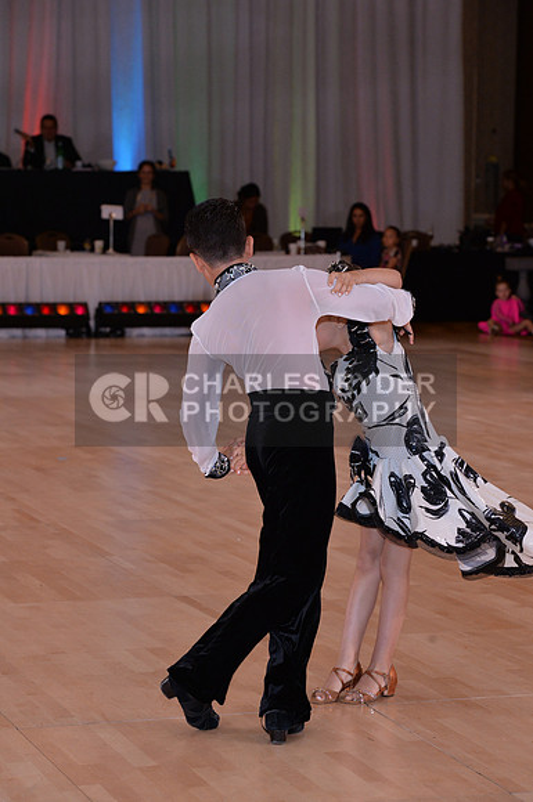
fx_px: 2673
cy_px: 401
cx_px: 266
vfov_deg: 17.1
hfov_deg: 11.4
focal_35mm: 120
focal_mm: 120
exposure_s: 1/250
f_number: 6.3
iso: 2000
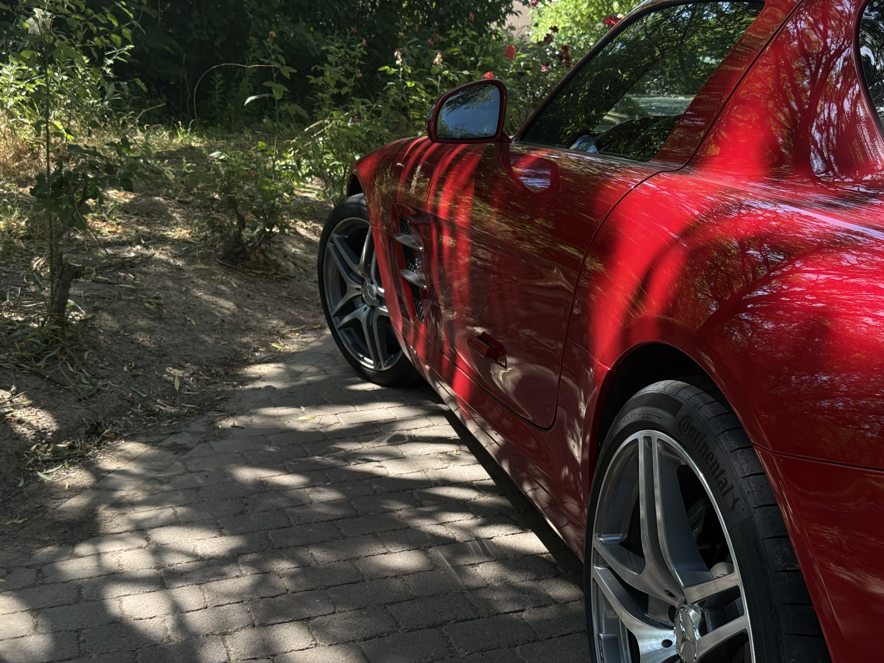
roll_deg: -1.9
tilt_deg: -13.2
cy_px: 332
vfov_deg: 30.3
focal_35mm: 48
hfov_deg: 39.7
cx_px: 442
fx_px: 1226
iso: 100
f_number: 1.78
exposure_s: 1/1133
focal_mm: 6.76
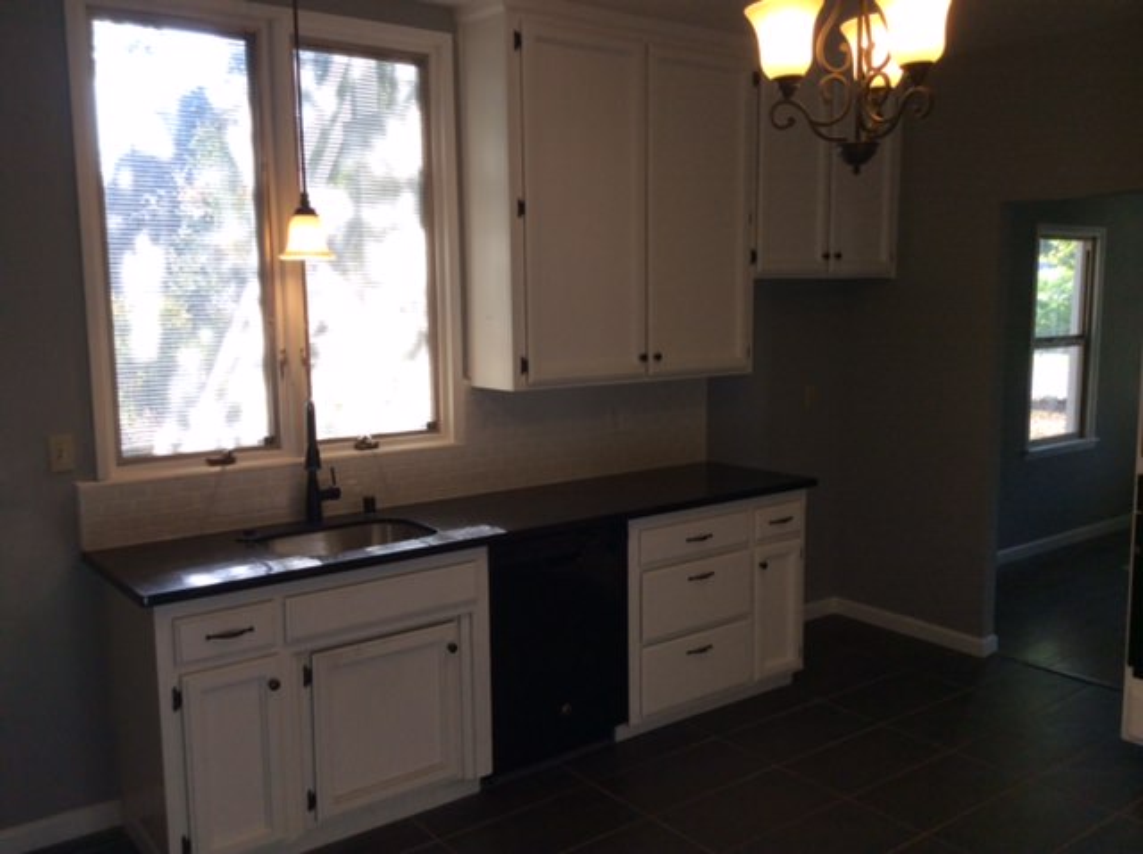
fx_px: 1088
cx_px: 572
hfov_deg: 55.4
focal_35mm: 33
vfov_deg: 42.8
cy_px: 427
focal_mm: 3.3
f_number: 2.4
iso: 64
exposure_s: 1/120
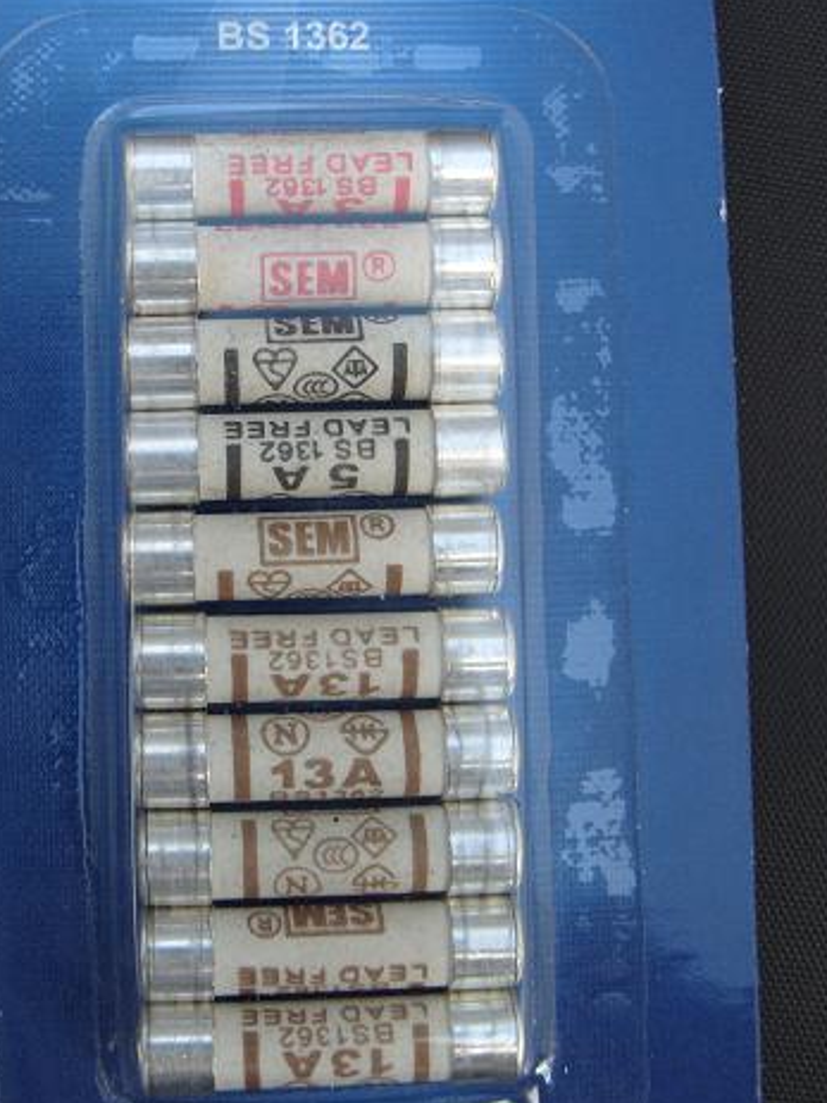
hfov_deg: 29.5
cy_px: 419
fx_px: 1562
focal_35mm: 49
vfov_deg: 38.7
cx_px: 296
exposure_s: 1/90
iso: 80
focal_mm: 7.8
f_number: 3.1
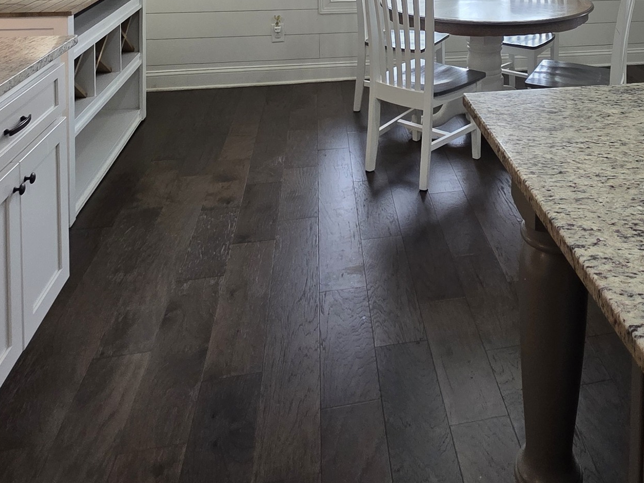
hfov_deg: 54.9
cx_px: 458
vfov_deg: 35.9
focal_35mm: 32
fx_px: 595
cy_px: -77
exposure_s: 1/120
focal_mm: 2.2
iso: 200
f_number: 1.9
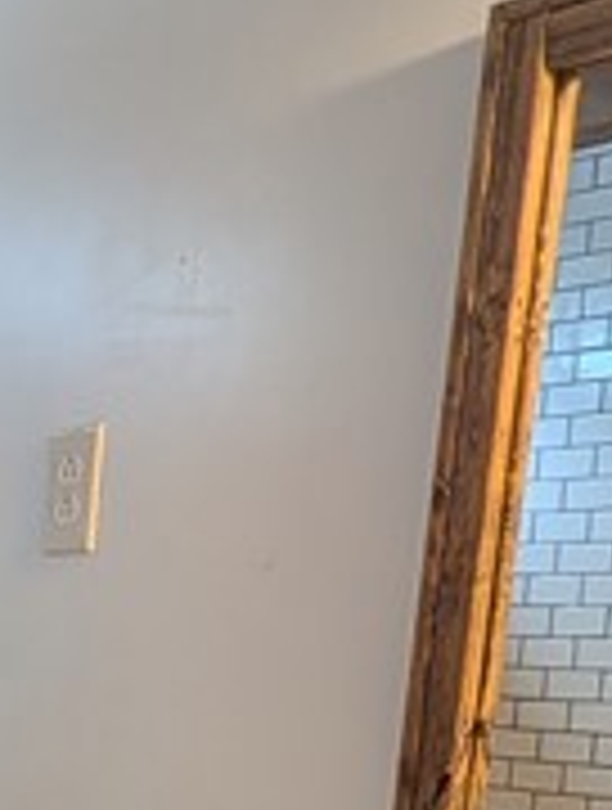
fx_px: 1595
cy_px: 961
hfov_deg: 18.6
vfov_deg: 25.7
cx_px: -367
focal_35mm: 68
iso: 43
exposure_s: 1/40
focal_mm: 2.23
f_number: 1.95
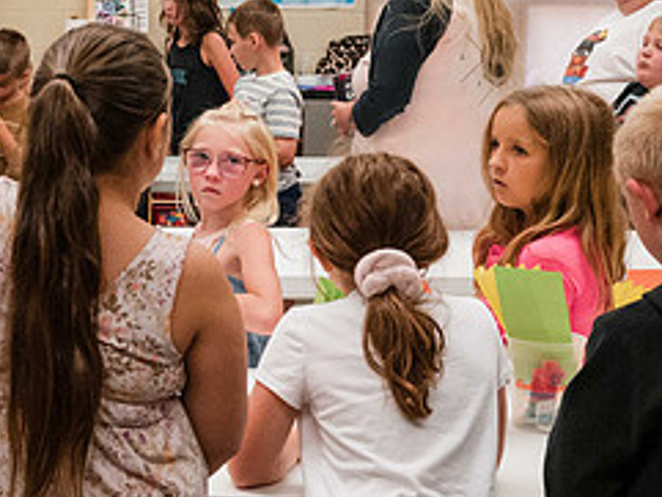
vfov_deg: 16.0
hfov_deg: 19.8
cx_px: -160
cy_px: 130
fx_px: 1760
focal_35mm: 92
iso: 6400
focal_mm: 35
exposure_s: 1/250
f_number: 8
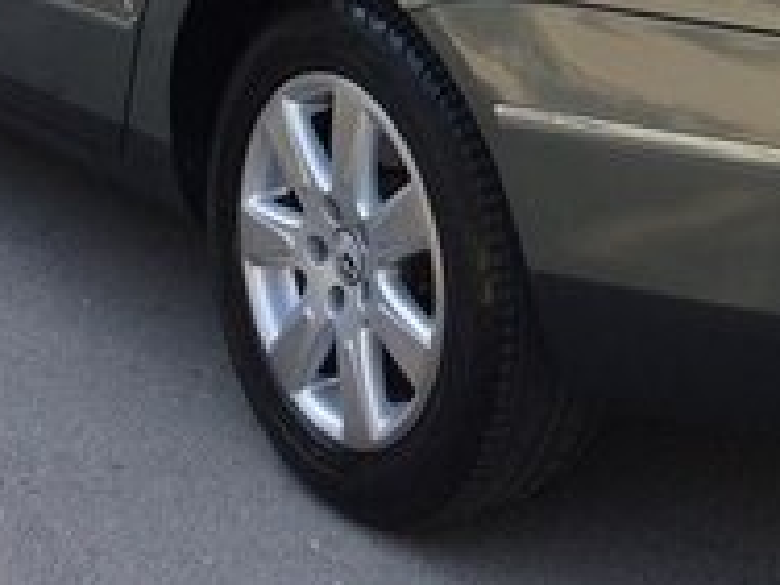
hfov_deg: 19.0
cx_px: 651
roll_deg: +0.7
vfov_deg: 13.8
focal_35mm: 102
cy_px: -234
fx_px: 2298
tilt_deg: -8.3
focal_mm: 4.15
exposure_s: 1/275
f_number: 2.2
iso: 32
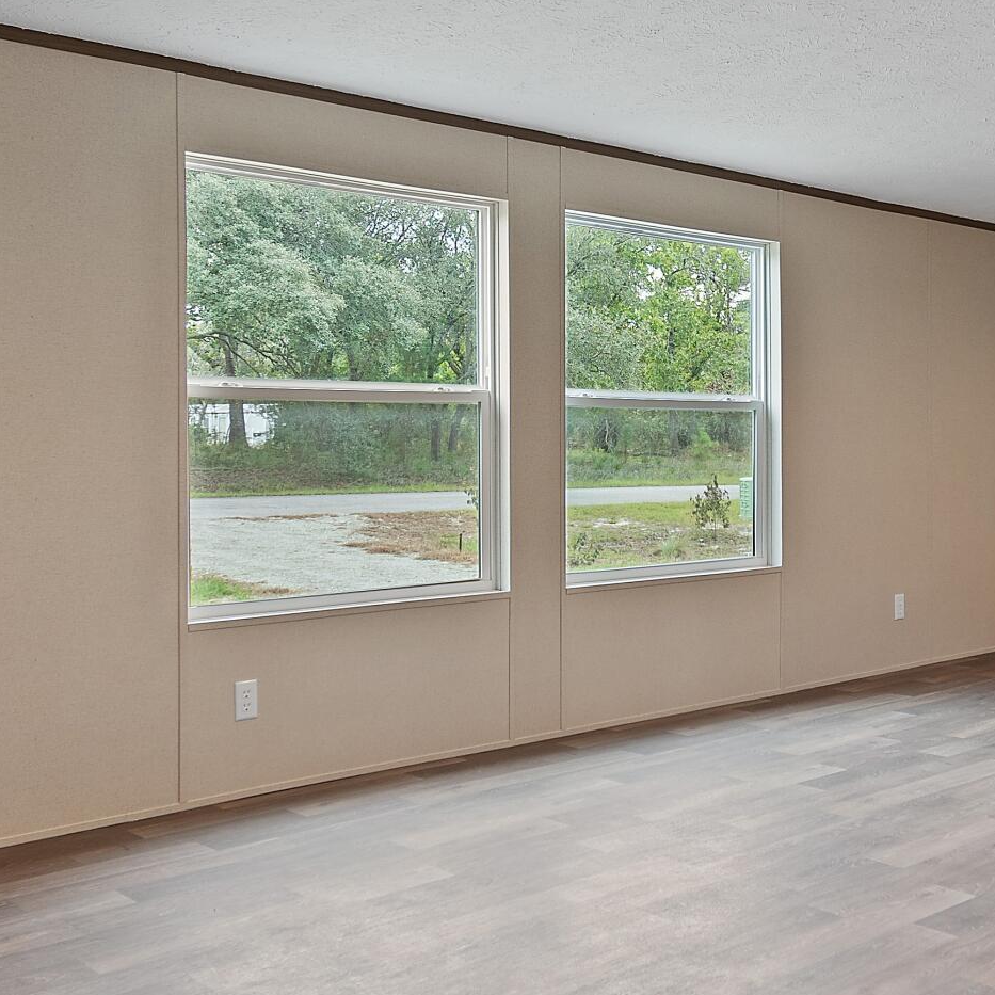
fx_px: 1333
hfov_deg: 40.0
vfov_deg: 40.9
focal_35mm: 41
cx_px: 725
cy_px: 456
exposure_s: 1/5
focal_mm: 10
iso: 100
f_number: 4.5
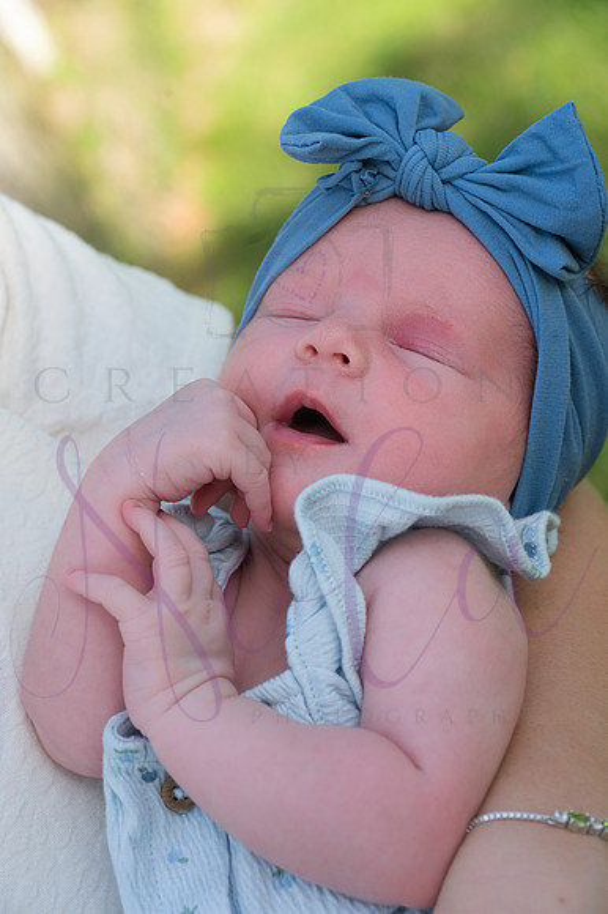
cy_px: 457
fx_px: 2054
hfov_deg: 16.8
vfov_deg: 25.1
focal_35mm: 81
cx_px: 304
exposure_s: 1/320
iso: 400
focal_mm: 81
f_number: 8
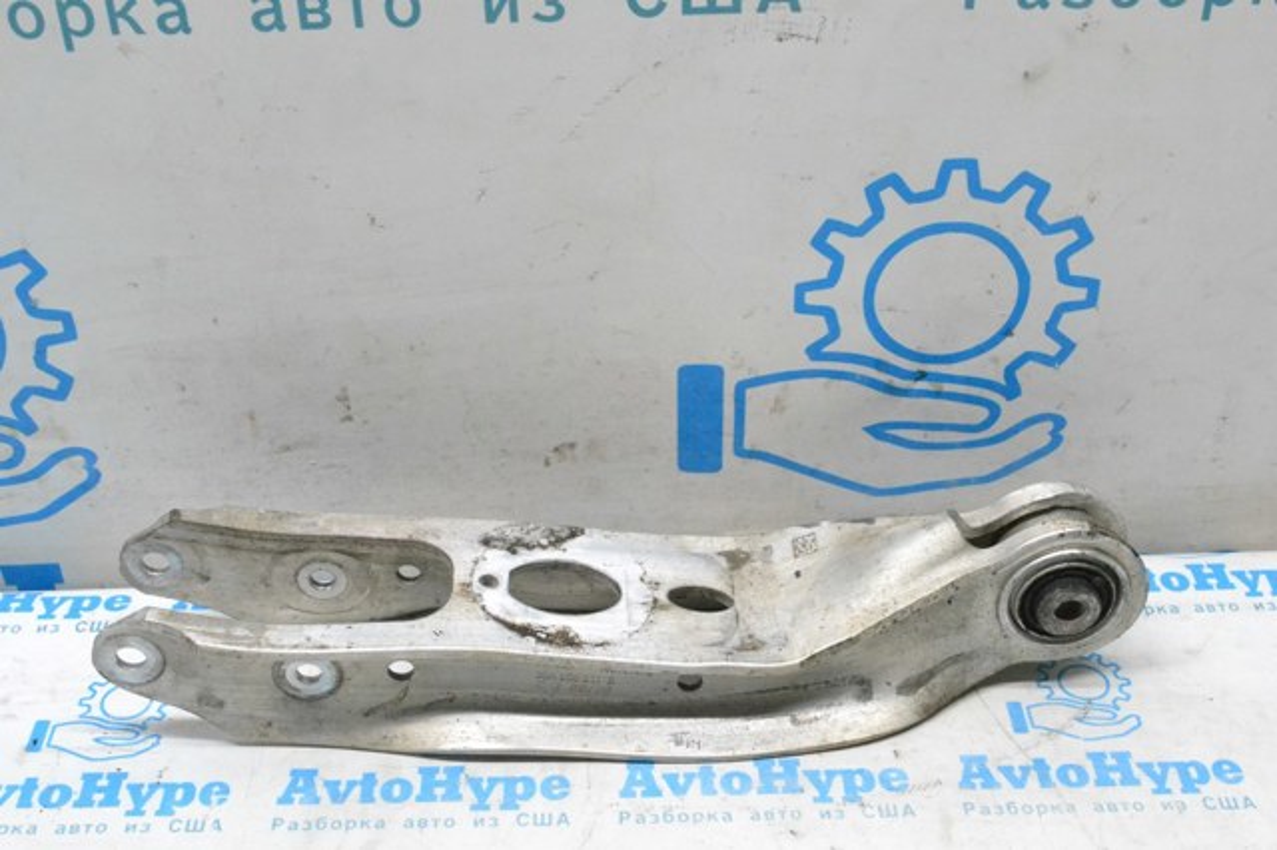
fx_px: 1702
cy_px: 425
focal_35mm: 48
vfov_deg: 28.0
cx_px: 638
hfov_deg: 41.1
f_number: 10
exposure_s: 1/160
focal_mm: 32
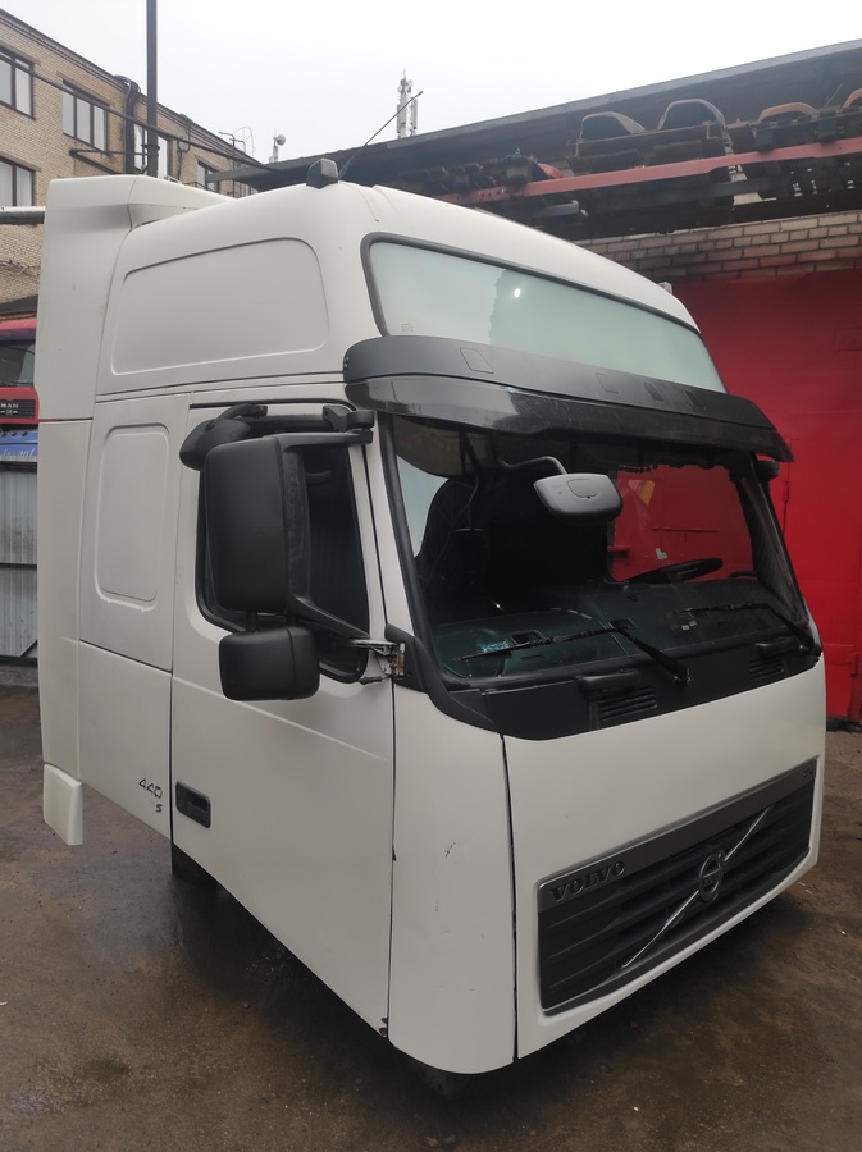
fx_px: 832
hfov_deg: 54.8
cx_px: 431
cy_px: 576
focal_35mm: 25
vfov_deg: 69.4
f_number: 1.89
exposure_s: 1/103
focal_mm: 5.43
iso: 100
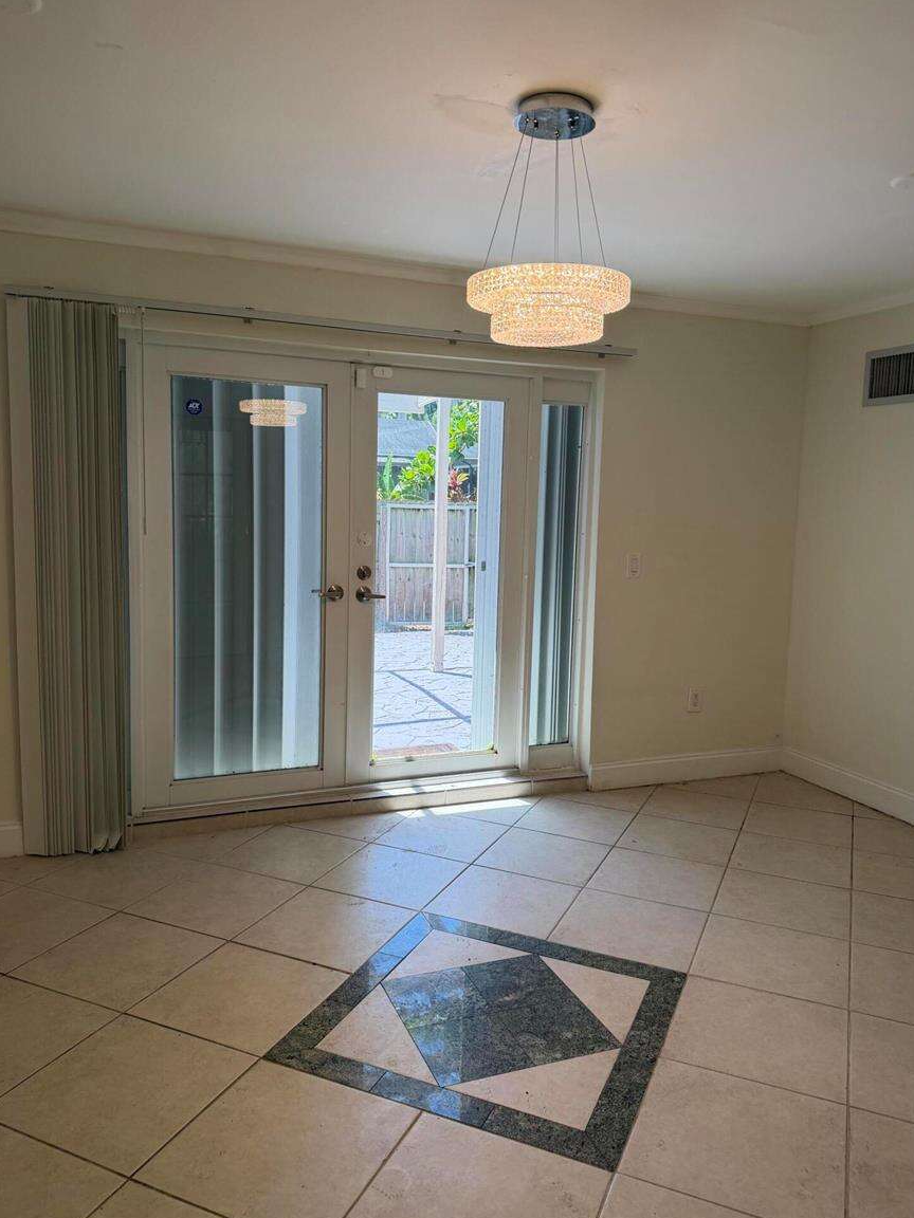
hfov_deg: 54.9
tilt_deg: -7.0
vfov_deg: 69.4
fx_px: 880
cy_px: 591
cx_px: 455
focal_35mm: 25
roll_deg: -1.8
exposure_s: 1/423
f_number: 1.78
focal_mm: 6.76
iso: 100
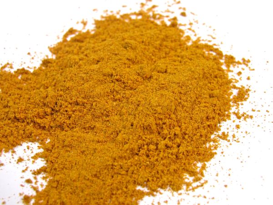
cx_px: 136
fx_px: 418
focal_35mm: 53
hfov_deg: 36.2
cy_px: 102
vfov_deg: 27.5
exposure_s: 1/144
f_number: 3.9
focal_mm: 13.7
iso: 100
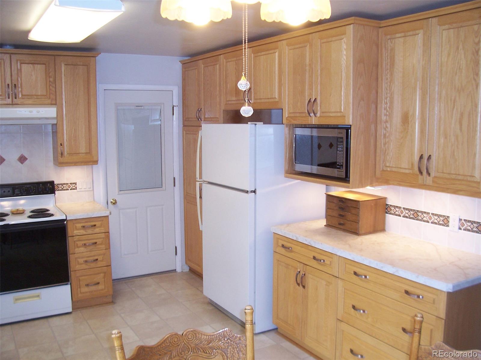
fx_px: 472
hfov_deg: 54.0
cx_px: 240
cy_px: 180
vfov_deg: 41.8
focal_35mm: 34
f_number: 2.7
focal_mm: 5.6
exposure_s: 1/60
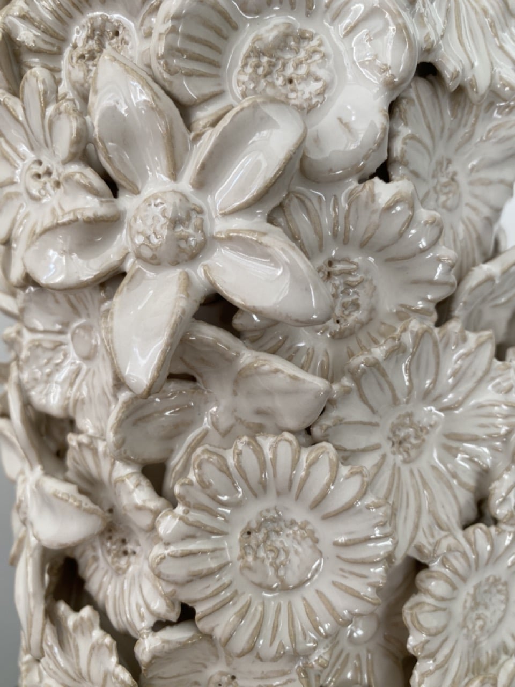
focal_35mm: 25
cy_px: 344
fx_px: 496
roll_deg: +0.7
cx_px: 258
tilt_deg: -5.6
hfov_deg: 54.9
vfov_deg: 69.4
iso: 40
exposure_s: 1/122
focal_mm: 4.25
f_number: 1.8
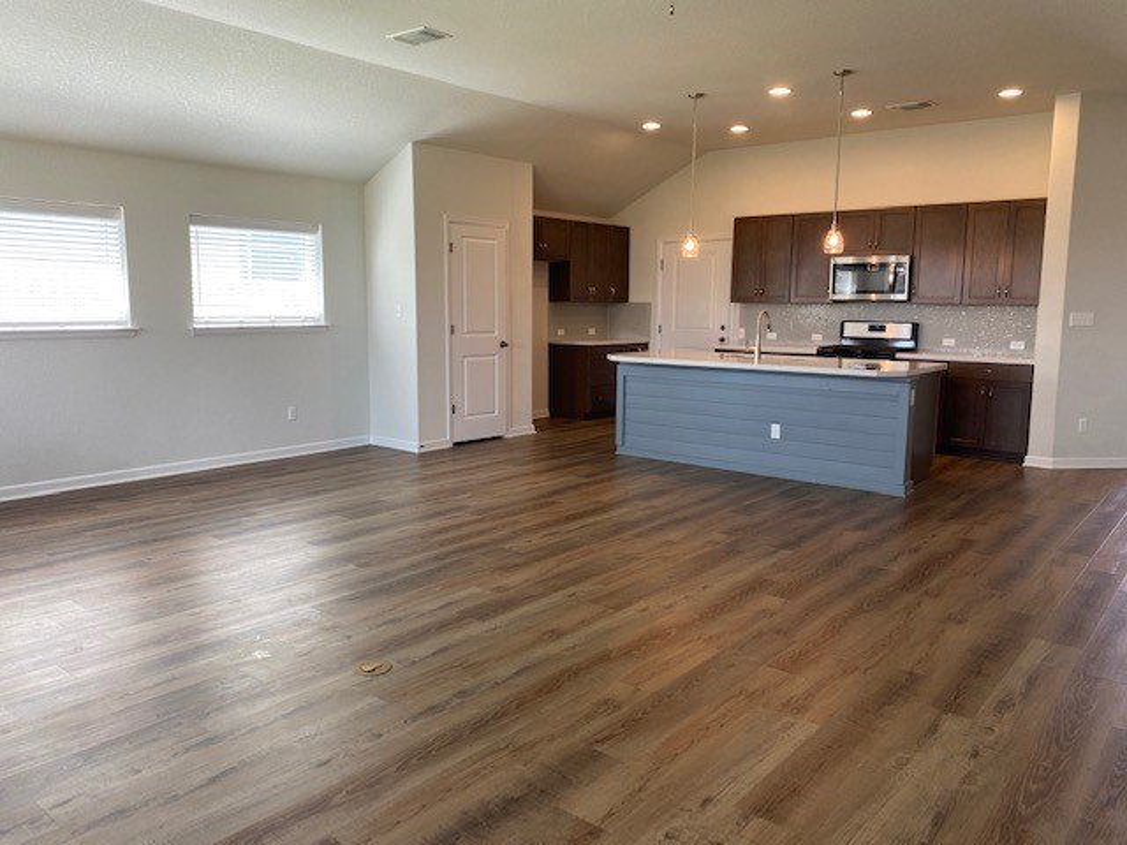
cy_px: 422
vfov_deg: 53.1
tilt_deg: -7.1
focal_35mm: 26
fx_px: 846
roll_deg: -0.8
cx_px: 564
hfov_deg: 67.3
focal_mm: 4.25
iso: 125
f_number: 1.8
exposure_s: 1/120
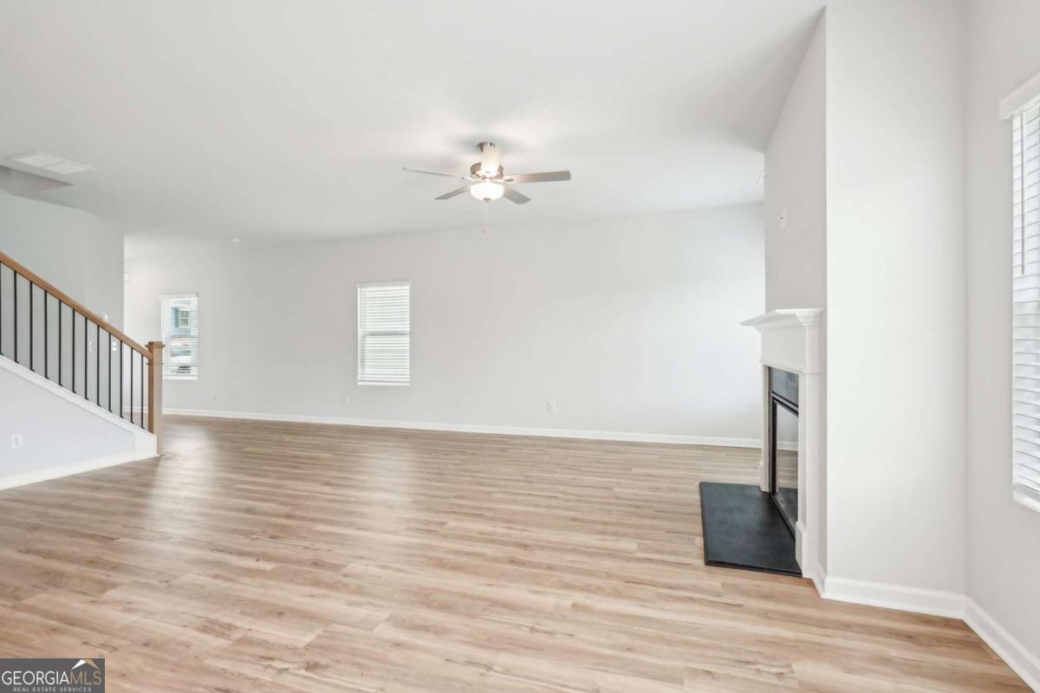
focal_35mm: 16
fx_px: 462
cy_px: 346
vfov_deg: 73.7
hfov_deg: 96.7
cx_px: 520
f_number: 8
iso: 400
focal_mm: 16
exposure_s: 1/15
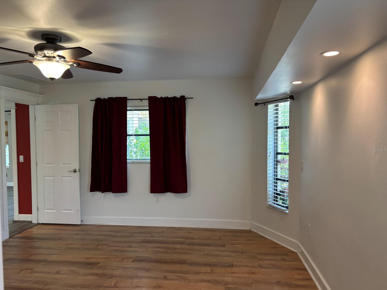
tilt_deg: -3.7
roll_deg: +0.4
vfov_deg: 51.4
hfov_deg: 65.3
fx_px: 302
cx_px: 193
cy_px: 150
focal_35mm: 27
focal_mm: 5.96
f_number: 1.6
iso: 125
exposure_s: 1/60
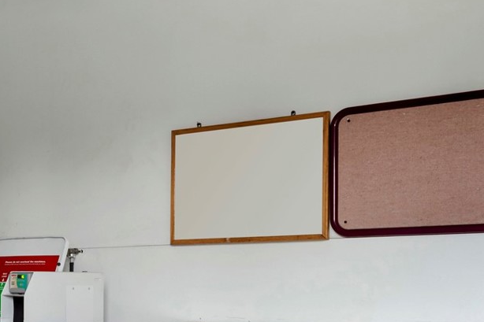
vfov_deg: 32.9
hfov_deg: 48.0
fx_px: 538
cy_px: 228
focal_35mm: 40
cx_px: 181
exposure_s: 1/10
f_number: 9.5
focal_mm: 24
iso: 200
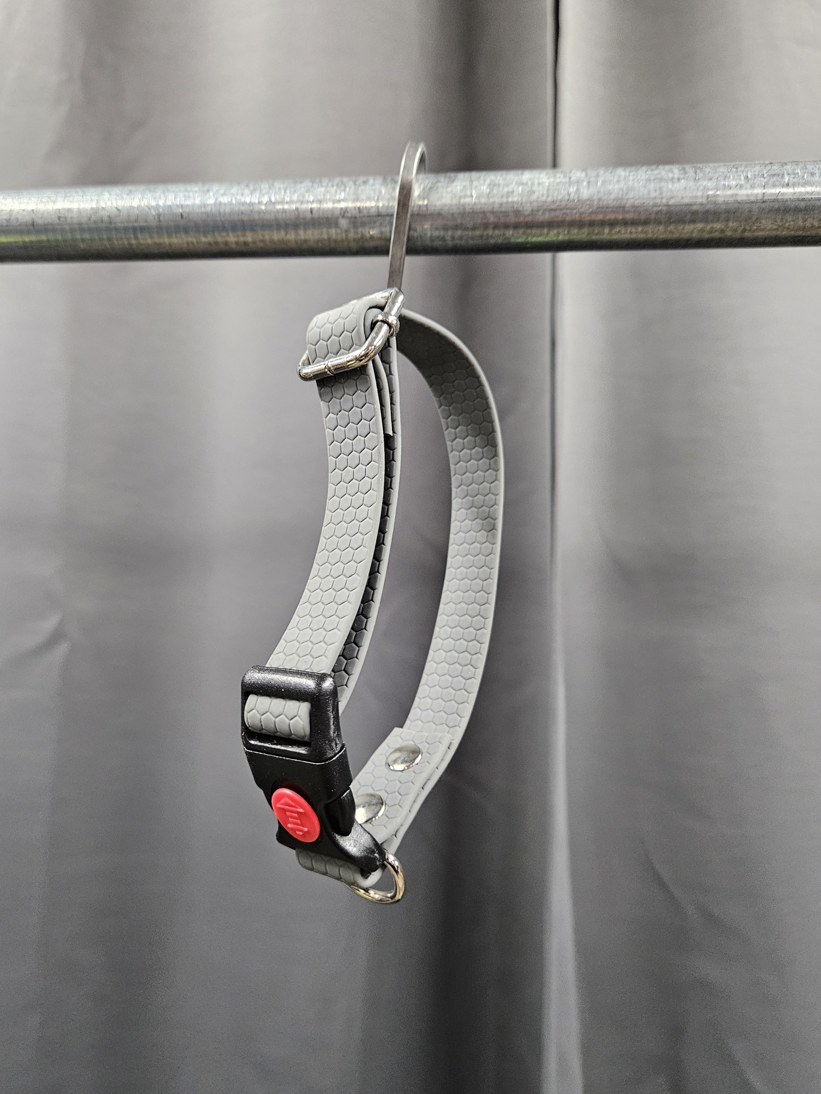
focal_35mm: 26
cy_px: 537
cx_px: 363
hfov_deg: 52.9
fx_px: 822
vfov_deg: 67.3
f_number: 1.8
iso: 500
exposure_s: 1/100
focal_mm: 5.4
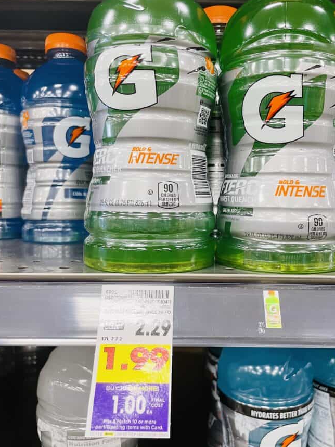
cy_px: 202
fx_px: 400
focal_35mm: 31
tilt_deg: -2.2
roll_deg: -1.8
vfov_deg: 58.3
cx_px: 186
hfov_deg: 45.4
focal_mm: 4.2
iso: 80
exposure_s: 1/60
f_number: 1.6
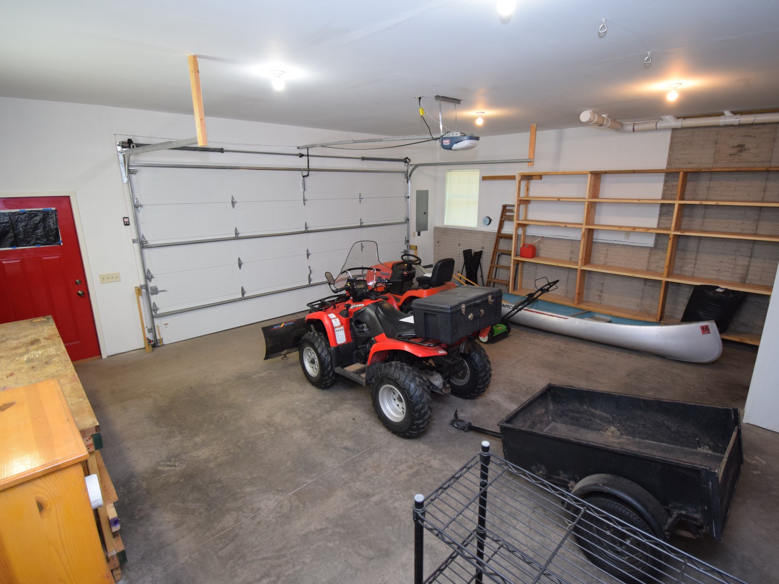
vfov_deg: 74.7
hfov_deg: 91.0
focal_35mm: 17
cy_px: 289
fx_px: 383
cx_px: 402
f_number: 4.5
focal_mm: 10
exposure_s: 1/60
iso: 900
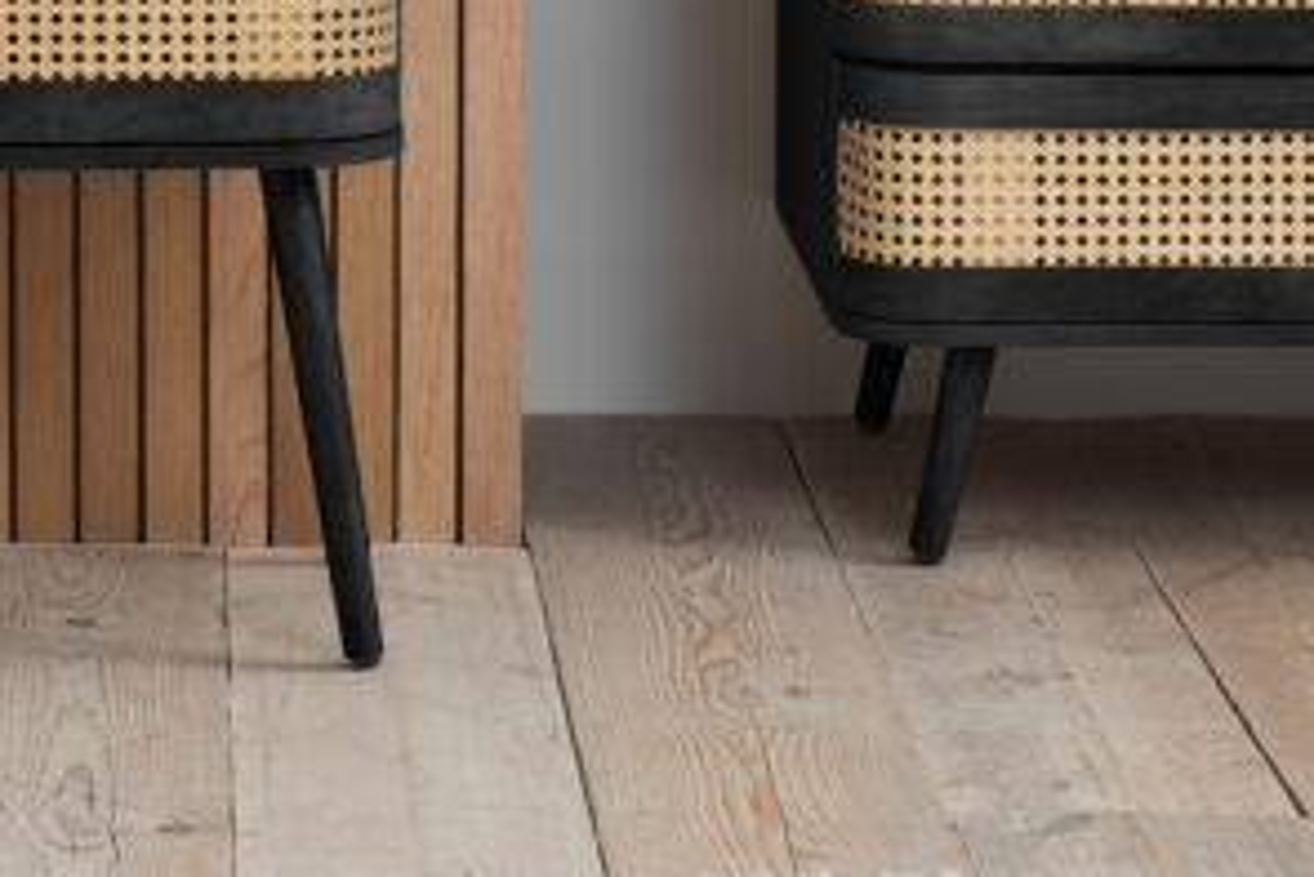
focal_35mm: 183
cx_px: 120
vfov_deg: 7.5
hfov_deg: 11.2
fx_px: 6682
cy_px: 22
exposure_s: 1/100
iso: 100
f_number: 11
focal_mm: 90
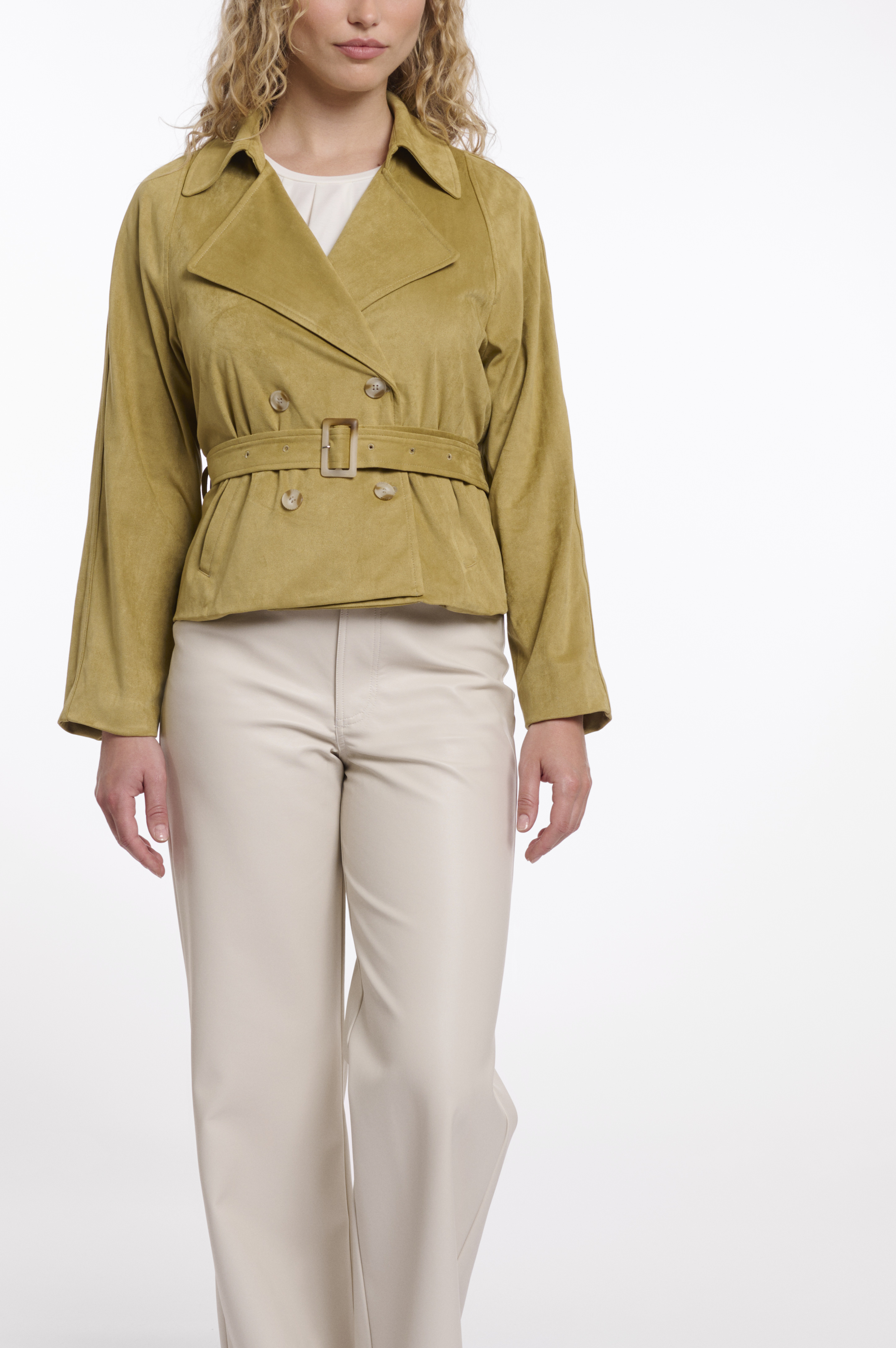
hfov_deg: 18.1
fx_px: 2804
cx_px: 345
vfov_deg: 27.0
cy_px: 710
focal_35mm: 75
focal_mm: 54
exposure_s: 1/160
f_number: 8
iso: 125
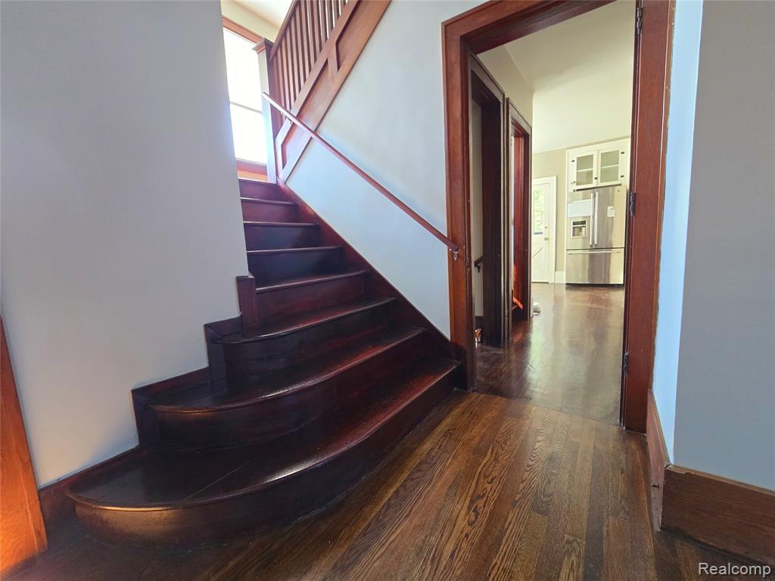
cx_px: 388
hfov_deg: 106.2
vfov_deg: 89.9
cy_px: 290
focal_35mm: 13
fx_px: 291
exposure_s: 1/100
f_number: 2.2
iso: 400
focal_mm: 2.2
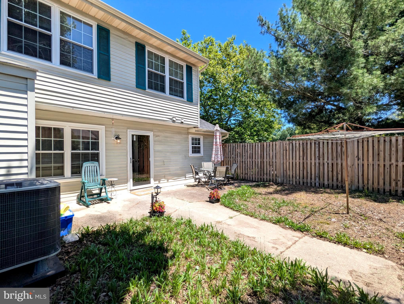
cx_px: 202
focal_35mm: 16
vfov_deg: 78.2
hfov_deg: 94.4
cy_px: 152
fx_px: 187
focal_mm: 2.35
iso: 51
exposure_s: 1/732
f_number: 2.2
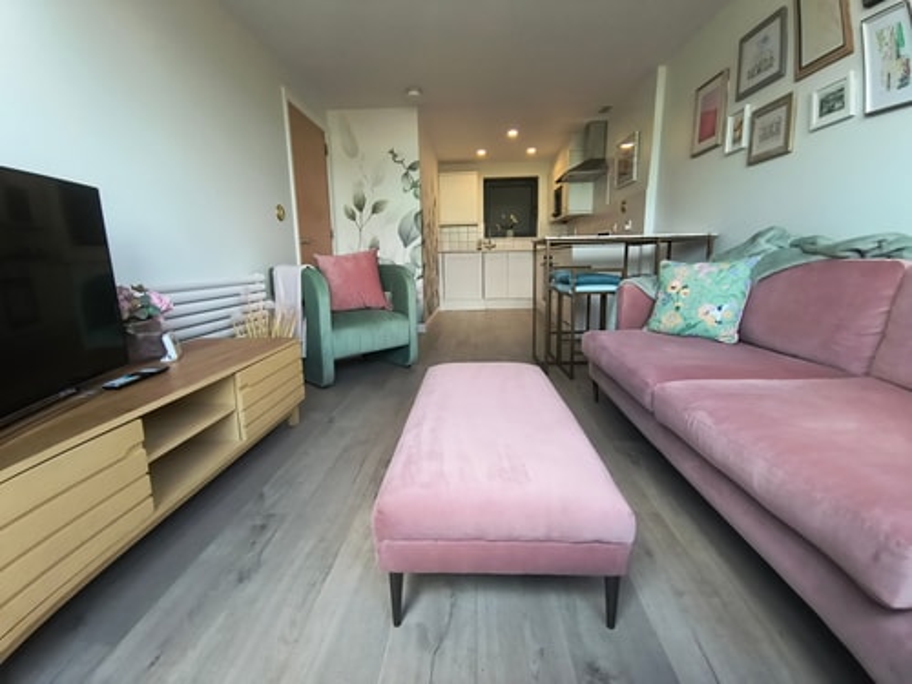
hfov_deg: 110.5
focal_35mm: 12
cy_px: 342
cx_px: 456
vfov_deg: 94.5
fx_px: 316
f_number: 2.2
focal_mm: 2.13
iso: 178
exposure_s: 1/50
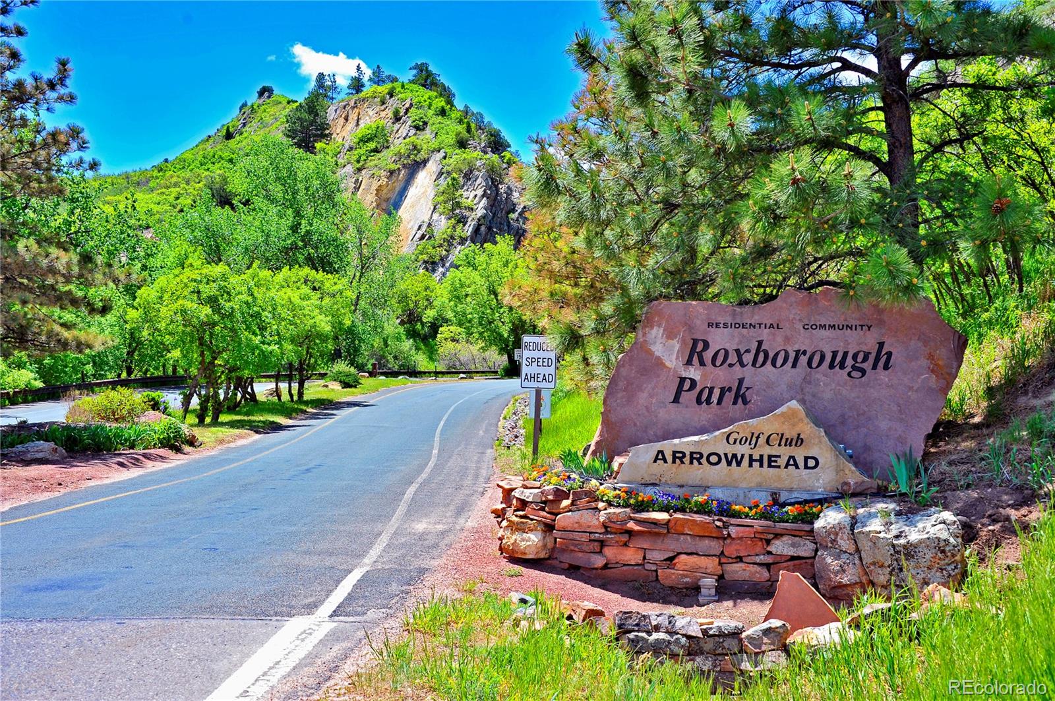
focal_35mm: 48
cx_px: 528
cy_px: 350
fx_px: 1405
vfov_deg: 28.0
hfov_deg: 41.2
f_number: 8
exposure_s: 1/250
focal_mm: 48
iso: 200
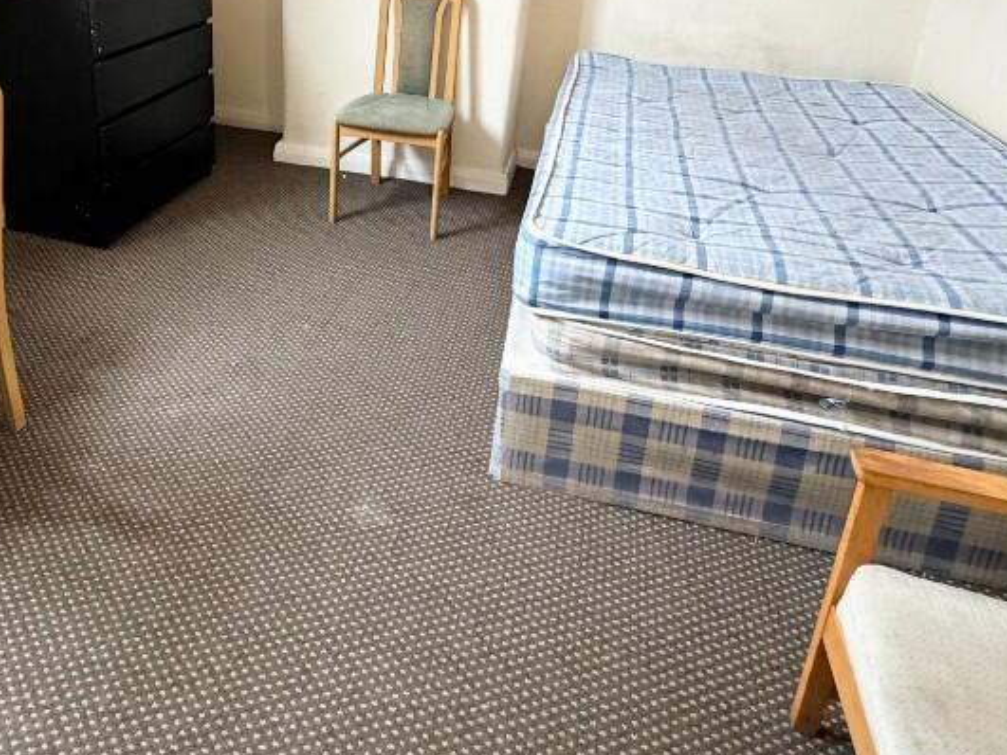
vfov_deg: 47.8
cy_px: 125
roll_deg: -2.3
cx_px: 364
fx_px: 785
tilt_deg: -18.3
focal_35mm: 27
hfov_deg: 64.2
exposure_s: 1/100
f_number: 2.2
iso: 320
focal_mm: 2.22
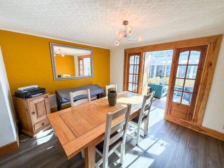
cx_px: 112
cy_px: 84
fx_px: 91
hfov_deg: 102.1
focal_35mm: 14
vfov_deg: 85.7
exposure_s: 1/100
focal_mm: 2.22
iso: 50
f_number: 2.2
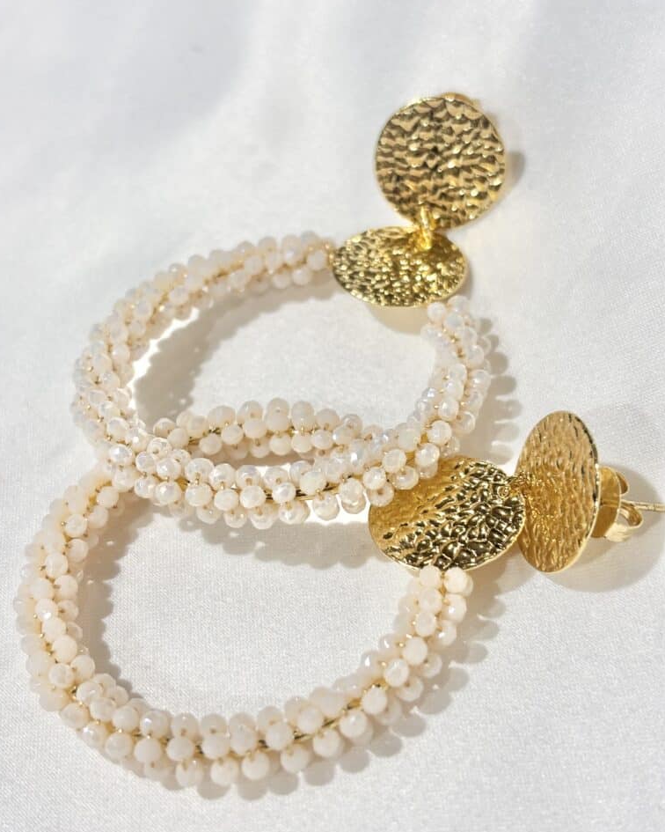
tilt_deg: -43.6
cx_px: 329
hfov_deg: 27.6
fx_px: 1353
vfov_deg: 34.1
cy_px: 444
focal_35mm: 55
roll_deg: +7.5
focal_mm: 5.96
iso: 32
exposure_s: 1/313
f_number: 1.6
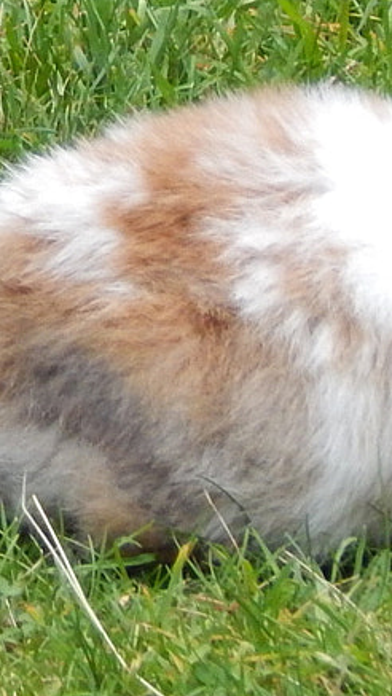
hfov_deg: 0.7
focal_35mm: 1697
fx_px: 31340
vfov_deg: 1.3
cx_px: -331
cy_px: 229
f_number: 5.7
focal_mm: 76.4
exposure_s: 1/125
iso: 360
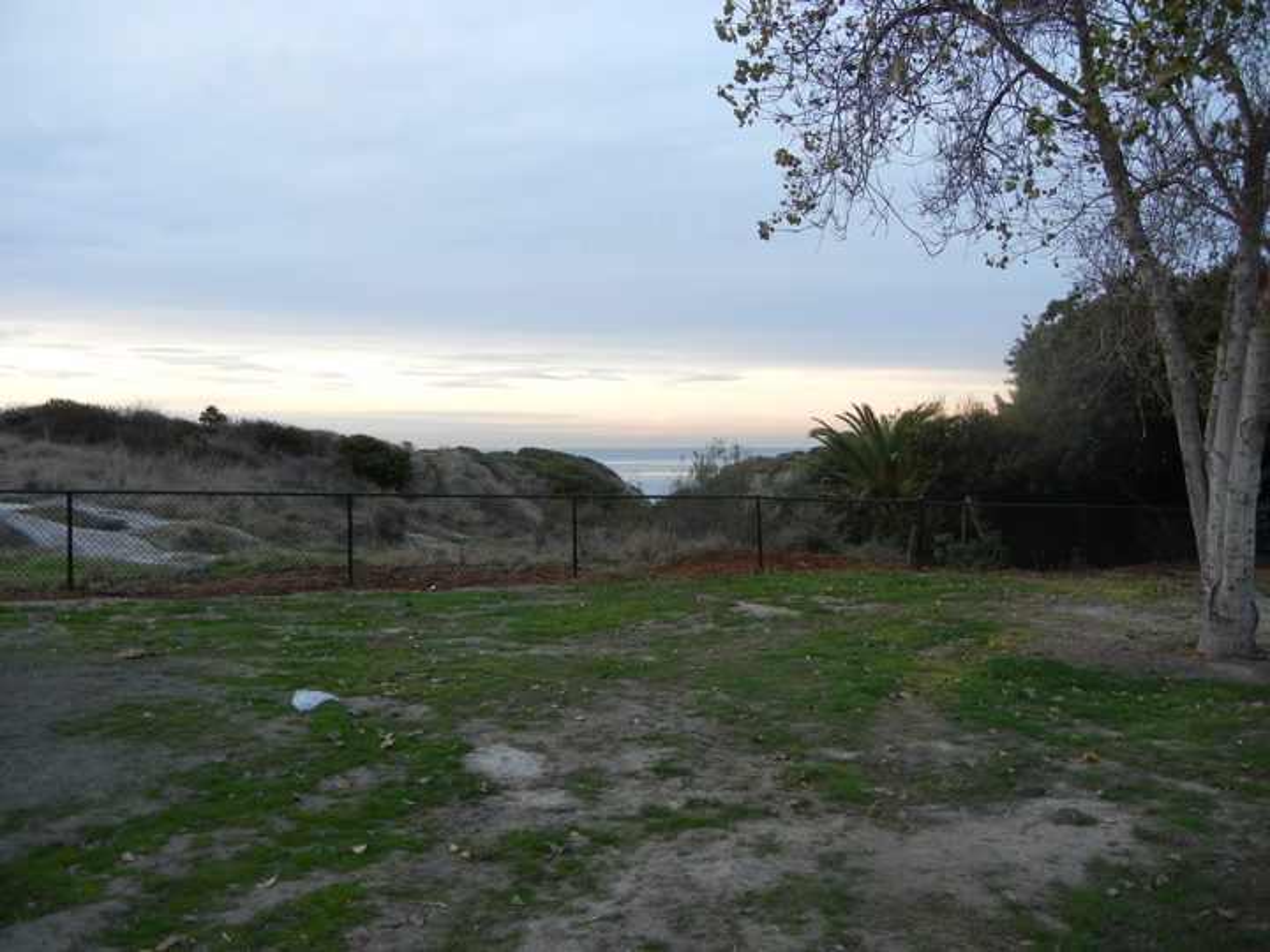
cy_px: 476
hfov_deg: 60.0
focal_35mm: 30
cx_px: 635
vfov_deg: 46.8
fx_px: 1101
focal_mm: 5.4
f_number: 3.5
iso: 160
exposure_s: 1/51.8
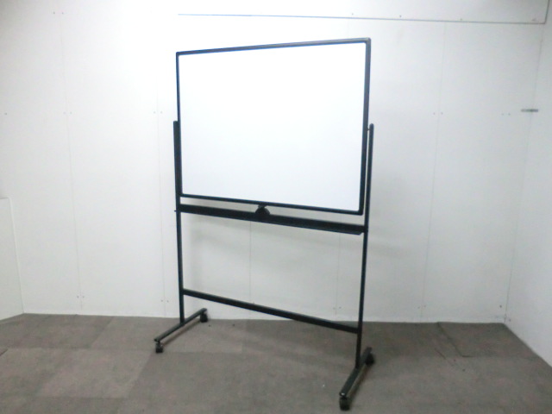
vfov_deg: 51.4
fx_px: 431
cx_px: 276
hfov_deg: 65.3
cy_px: 207
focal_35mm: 27
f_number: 3.2
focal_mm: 4.9
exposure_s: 1/60
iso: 640
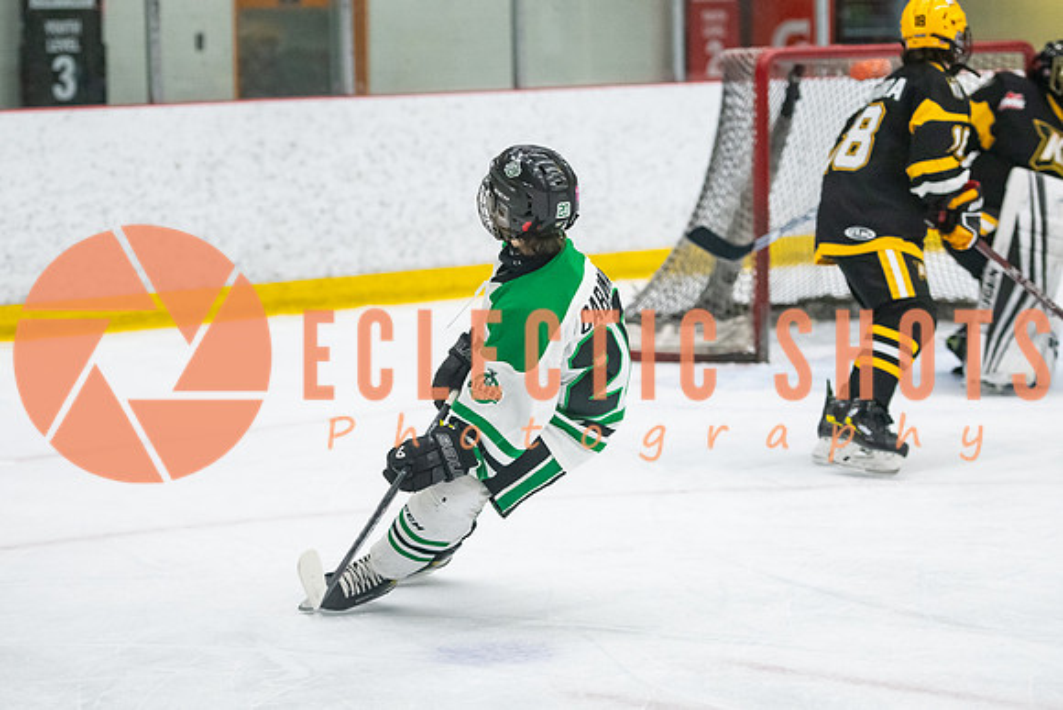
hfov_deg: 15.2
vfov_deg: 10.2
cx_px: 516
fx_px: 3991
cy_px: 329
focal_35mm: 135
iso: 4000
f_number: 2.8
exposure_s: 1/800
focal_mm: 100
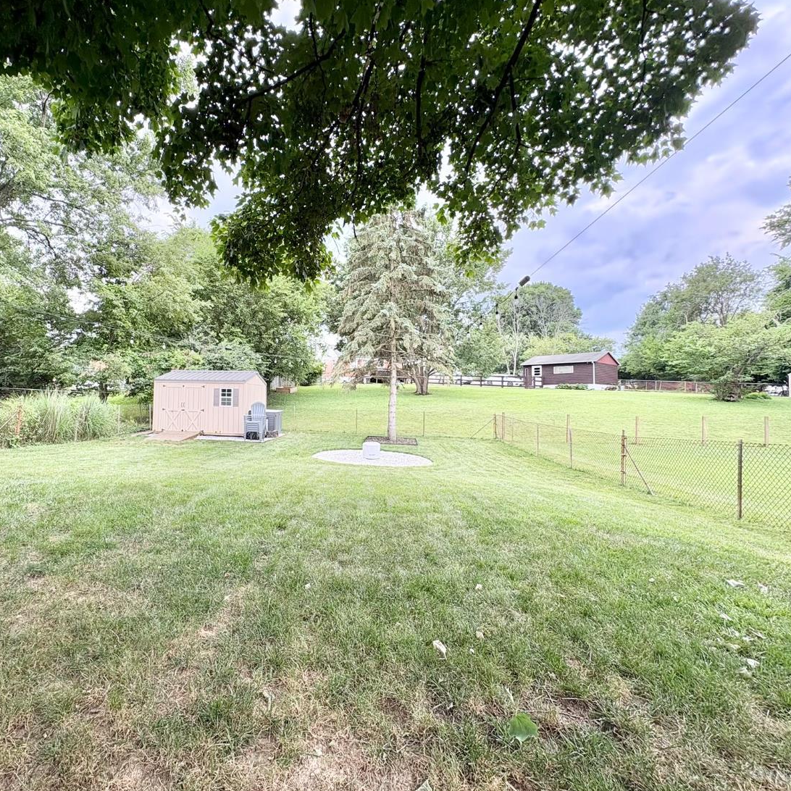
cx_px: 321
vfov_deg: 84.0
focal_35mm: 17
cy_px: 392
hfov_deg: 83.1
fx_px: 439
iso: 64
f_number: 2.2
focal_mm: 2.22
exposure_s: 1/212
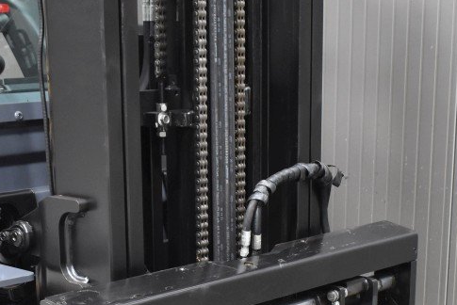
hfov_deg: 22.9
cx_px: 234
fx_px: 1130
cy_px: 375
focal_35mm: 89
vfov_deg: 14.8
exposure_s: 1/20
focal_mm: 24
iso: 1600
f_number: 5
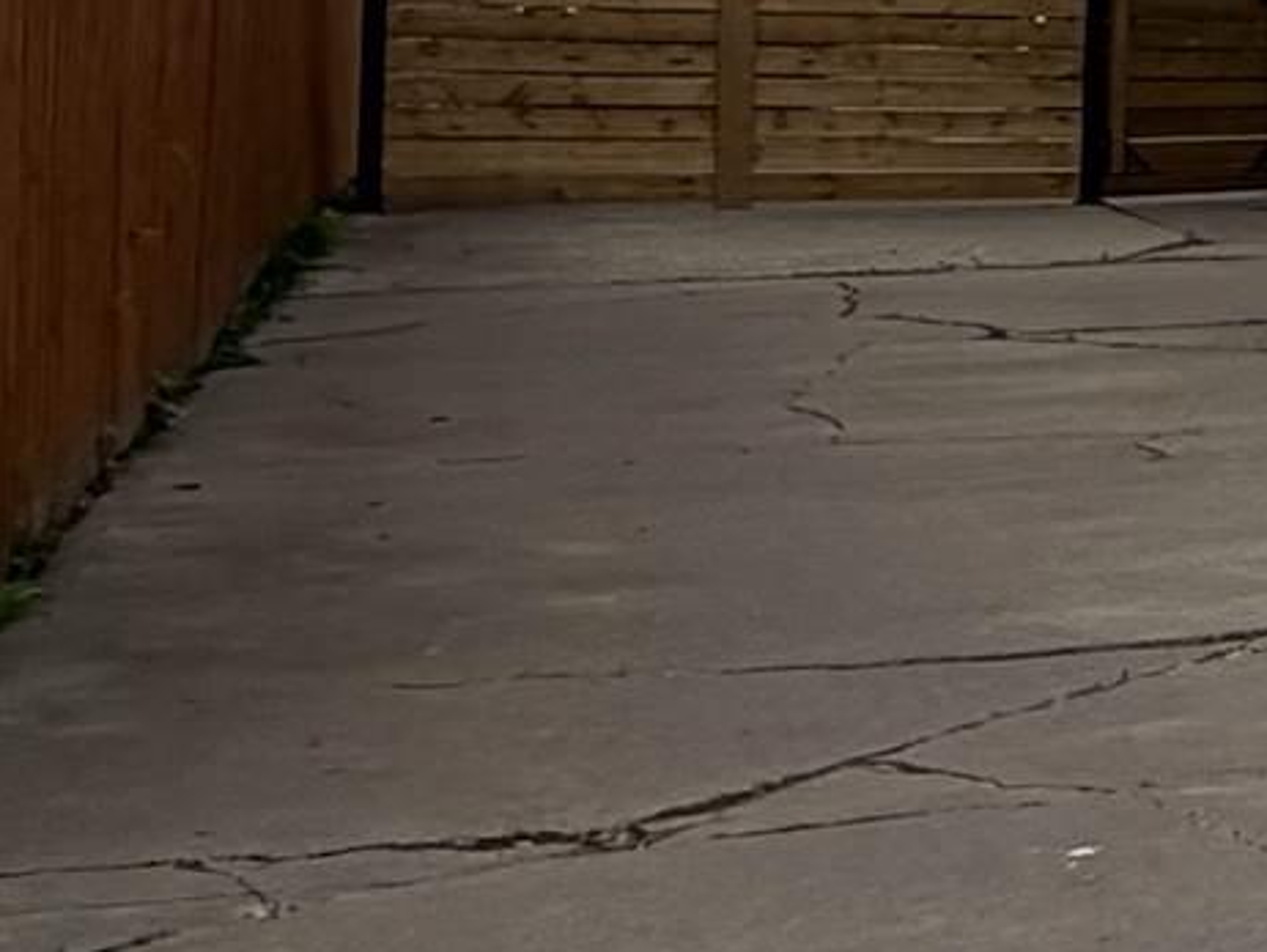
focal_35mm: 93
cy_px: 19
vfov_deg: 15.6
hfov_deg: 12.2
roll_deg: -1.2
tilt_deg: -0.1
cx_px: 3595
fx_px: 3406
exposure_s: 1/841
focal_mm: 2.22
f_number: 2.2
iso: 20
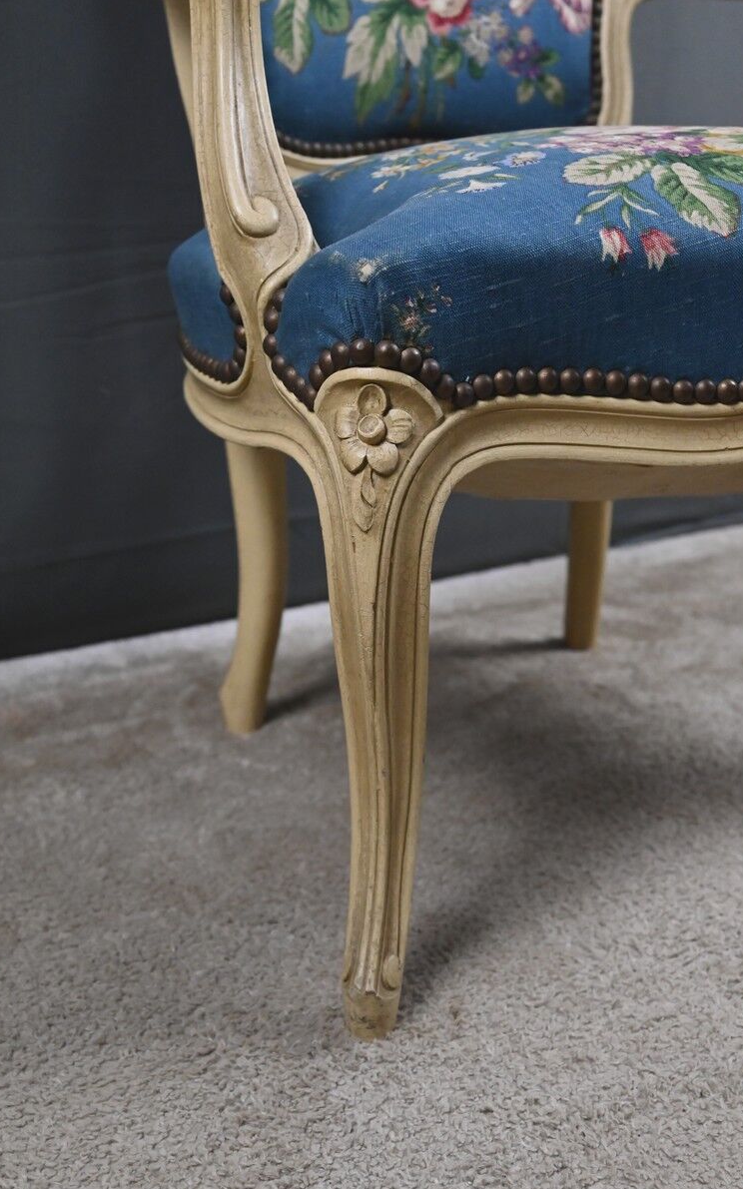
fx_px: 1296
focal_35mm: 40
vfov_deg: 49.3
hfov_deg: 32.0
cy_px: 596
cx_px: 373
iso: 5000
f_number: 6.3
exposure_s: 1/160
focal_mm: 39
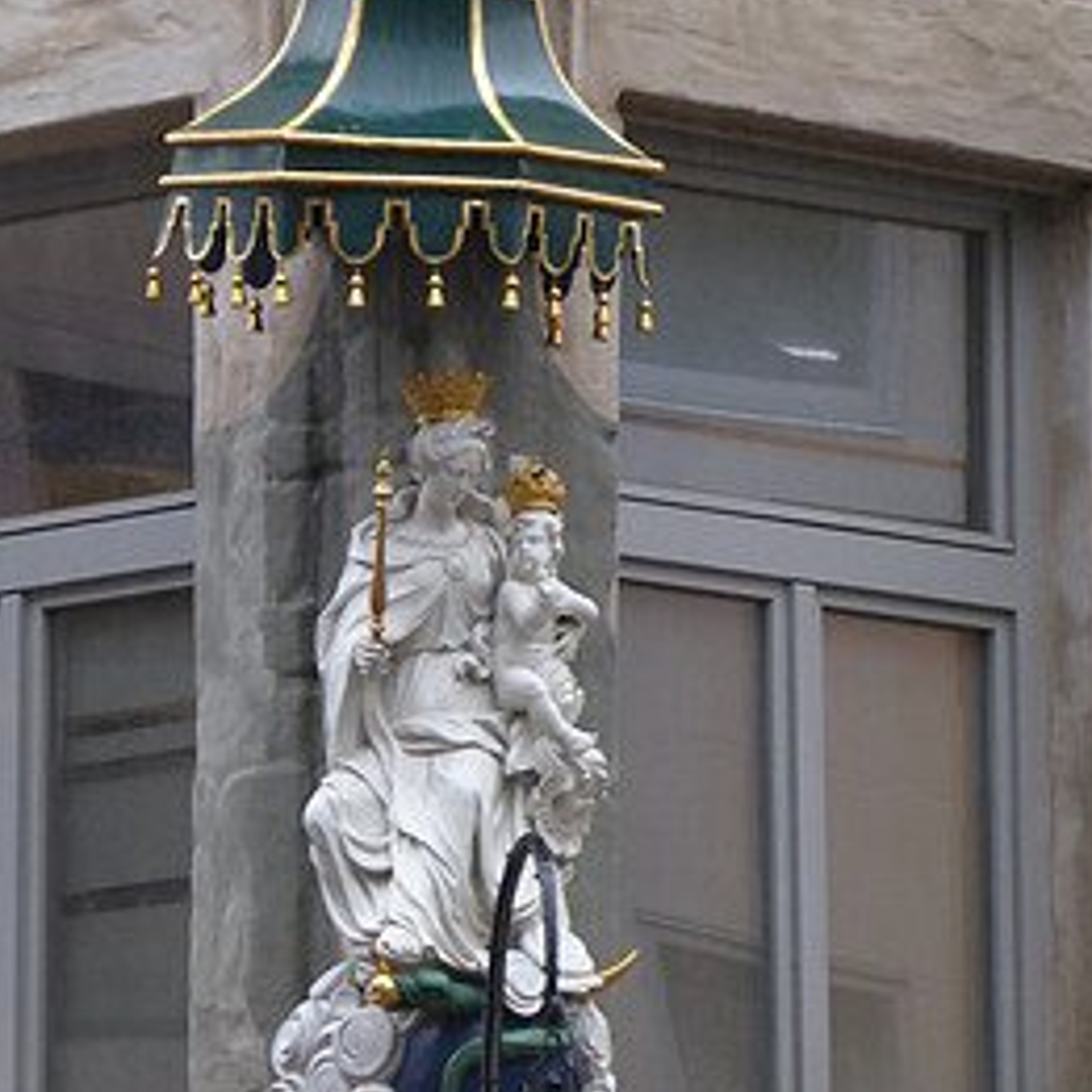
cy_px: 544
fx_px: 15739
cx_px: 437
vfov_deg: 4.0
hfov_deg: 4.0
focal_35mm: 441
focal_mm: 51.5
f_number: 5.9
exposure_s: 1/60
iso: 400
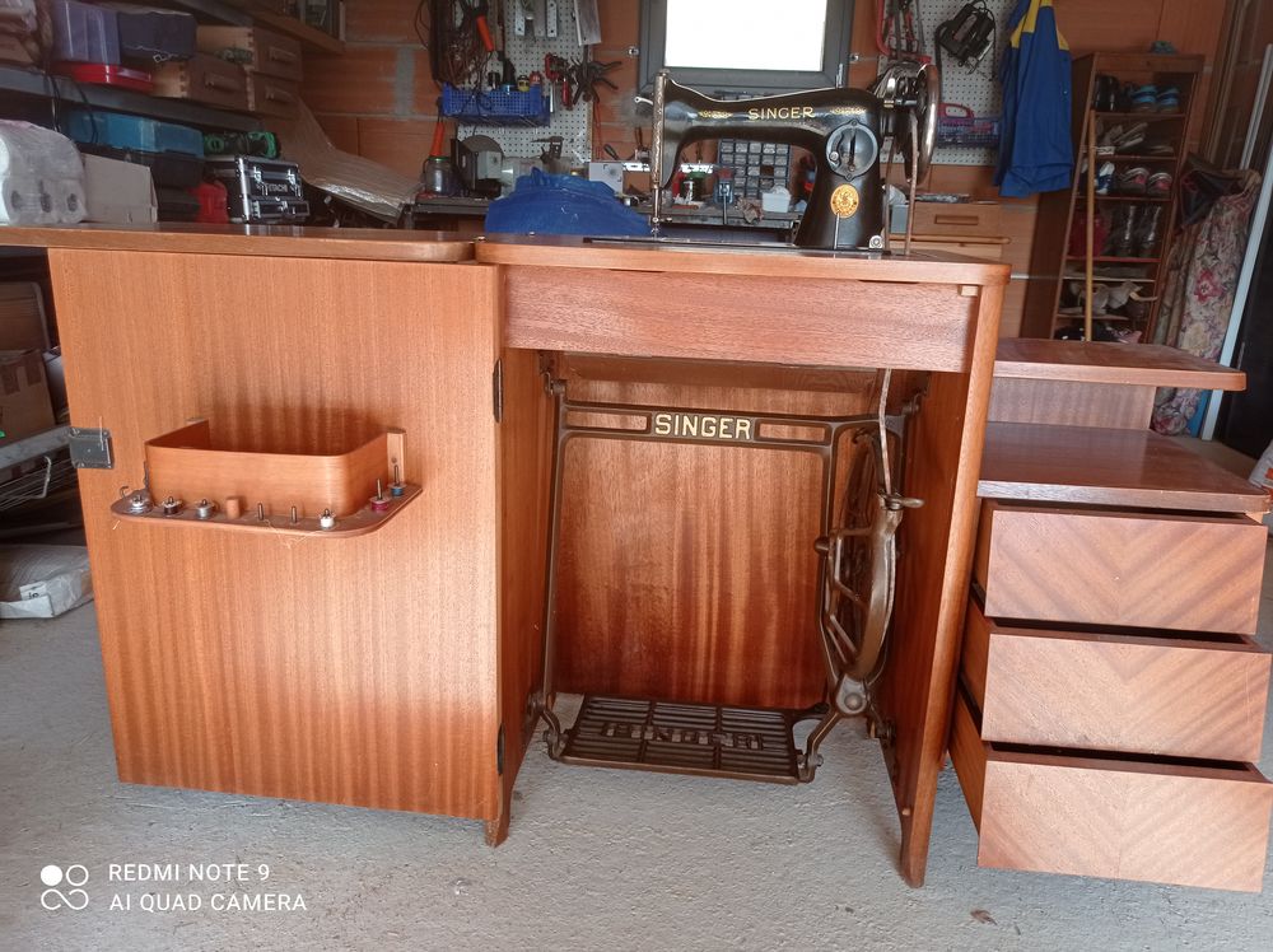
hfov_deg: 63.5
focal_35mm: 28
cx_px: 636
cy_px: 476
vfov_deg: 49.7
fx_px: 1029
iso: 102
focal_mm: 4.7
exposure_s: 1/230
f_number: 1.79
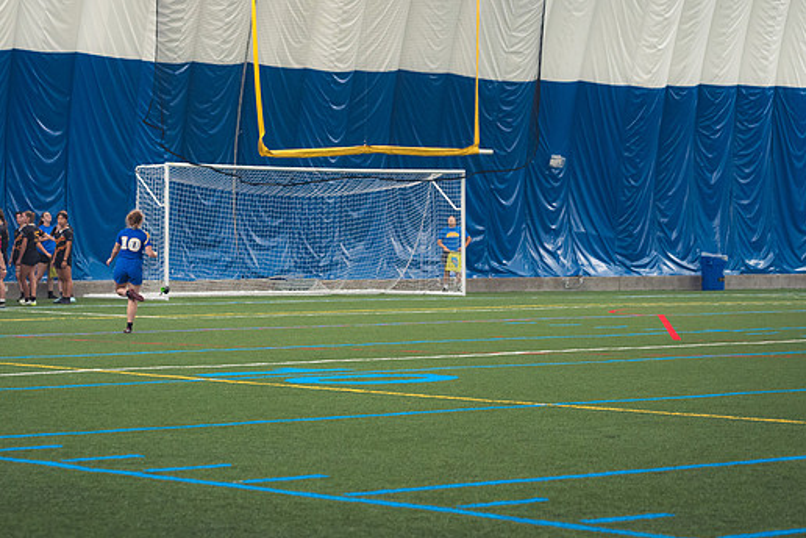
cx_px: 366
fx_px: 2642
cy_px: 252
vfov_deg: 11.6
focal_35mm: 118
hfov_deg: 17.3
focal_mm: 70
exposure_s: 1/320
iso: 2200
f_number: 2.8
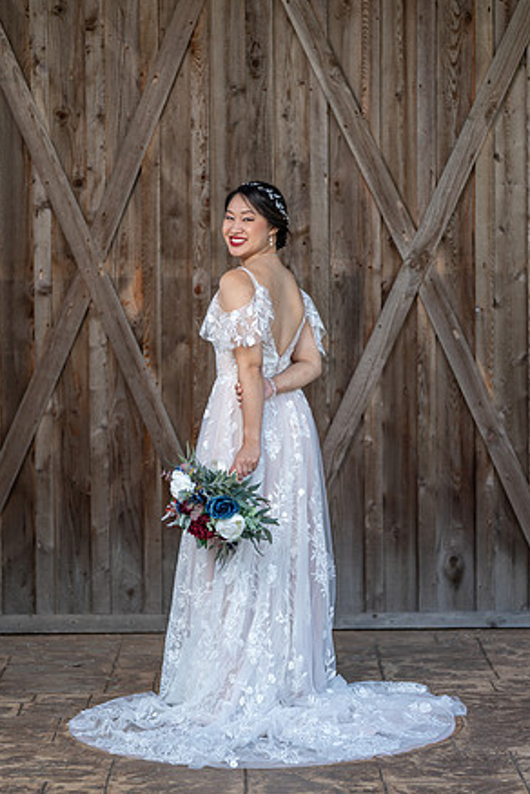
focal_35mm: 114
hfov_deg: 12.0
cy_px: 399
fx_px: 2517
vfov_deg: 17.9
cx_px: 263
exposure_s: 1/250
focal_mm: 111
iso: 50
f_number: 2.8
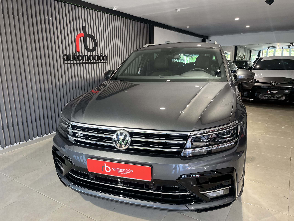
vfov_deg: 53.1
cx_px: 147
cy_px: 110
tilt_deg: -11.4
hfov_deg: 67.3
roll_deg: +1.1
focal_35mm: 26
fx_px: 221
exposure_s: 1/100
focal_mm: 5.1
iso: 125
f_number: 1.6
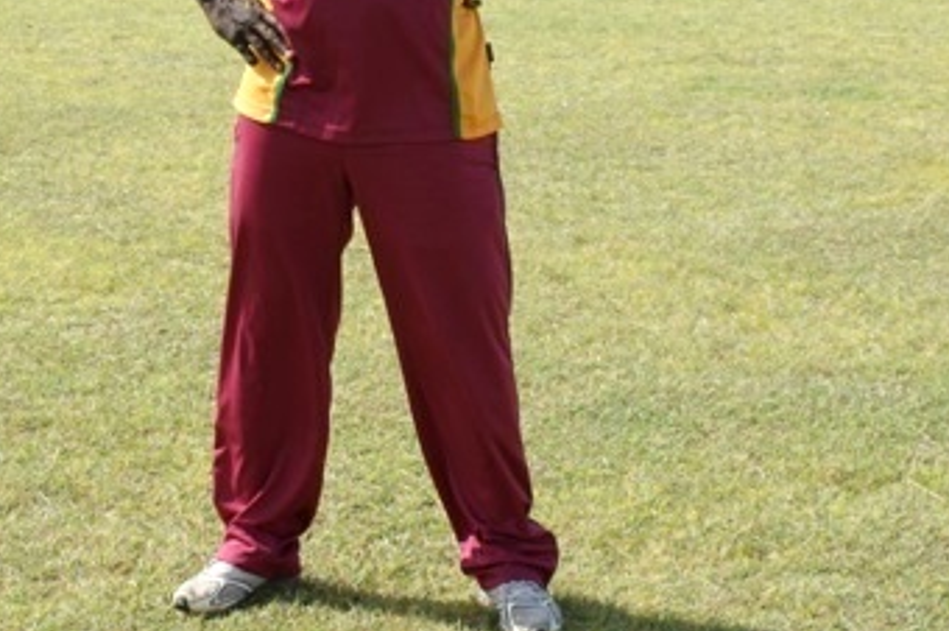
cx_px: 360
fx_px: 2976
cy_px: 151
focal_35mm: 113
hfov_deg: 18.1
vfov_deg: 12.1
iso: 100
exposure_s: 1/160
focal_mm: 40
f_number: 9
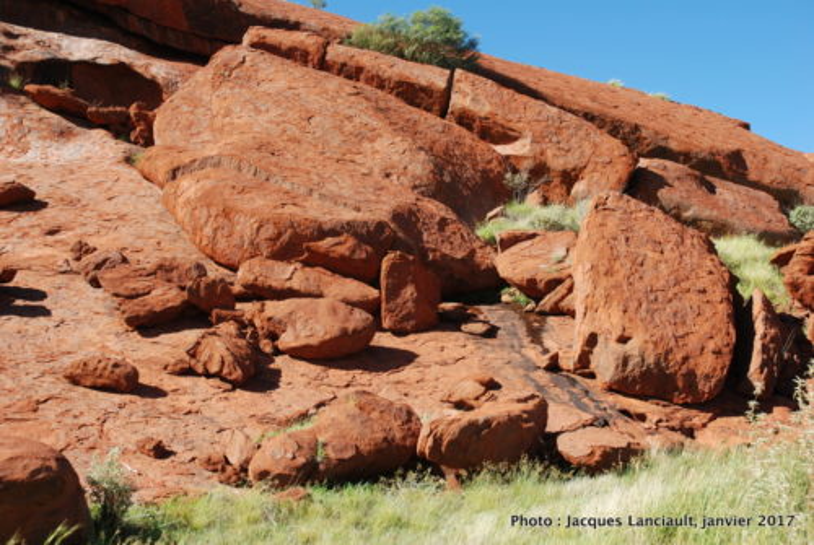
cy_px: 272
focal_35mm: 38
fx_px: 849
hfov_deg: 51.2
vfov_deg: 35.6
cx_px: 407
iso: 100
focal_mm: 25
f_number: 6.3
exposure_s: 1/160
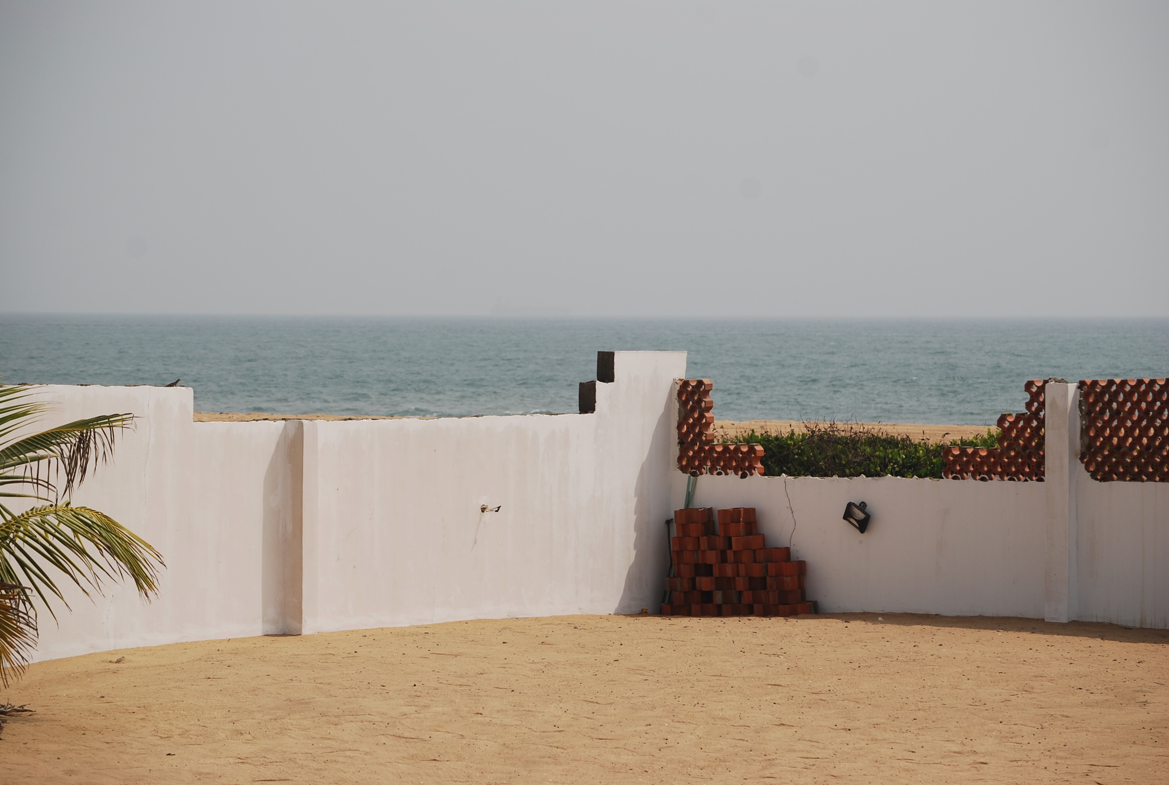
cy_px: 392
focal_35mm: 150
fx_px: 4881
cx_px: 584
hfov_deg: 13.7
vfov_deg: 9.2
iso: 100
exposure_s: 1/640
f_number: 6.3
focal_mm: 100
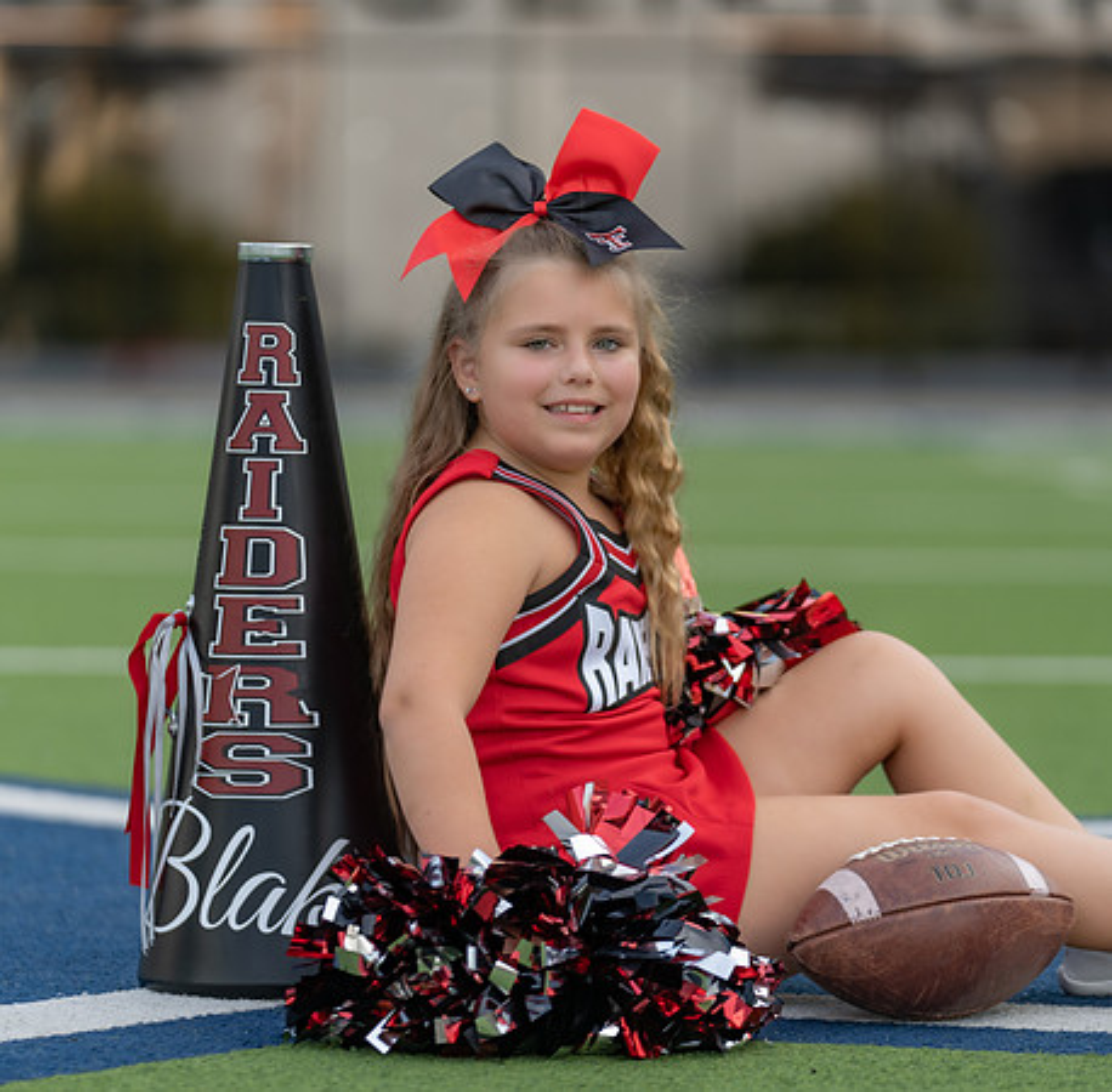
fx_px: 6266
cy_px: 545
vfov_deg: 10.0
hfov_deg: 10.1
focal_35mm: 174
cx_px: 609
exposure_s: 1/320
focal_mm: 136
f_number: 2.8
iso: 100
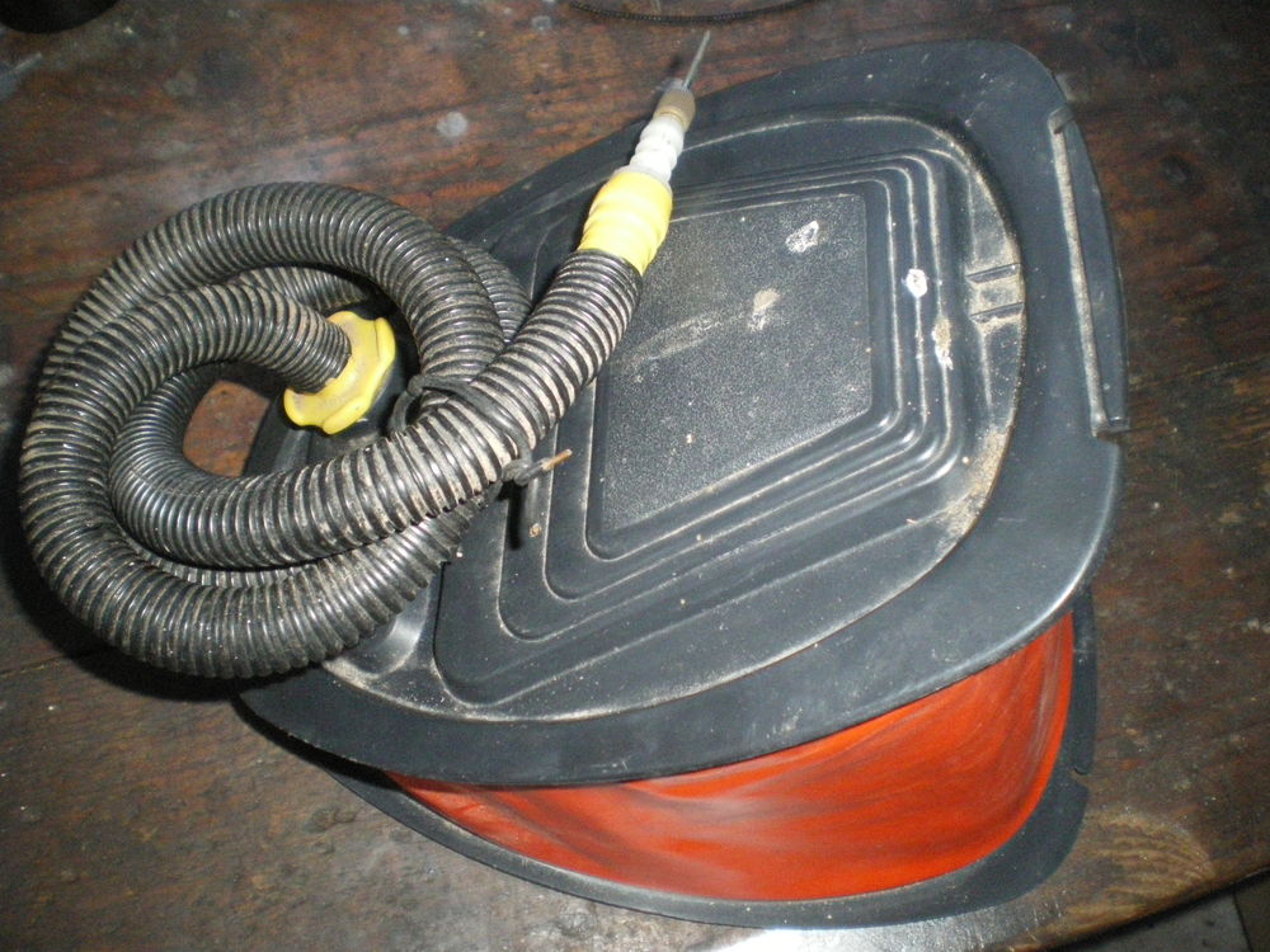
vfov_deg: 39.7
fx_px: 1321
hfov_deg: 51.4
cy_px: 476
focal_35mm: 36
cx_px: 635
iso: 800
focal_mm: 6.3
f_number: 3.1
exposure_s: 1/50
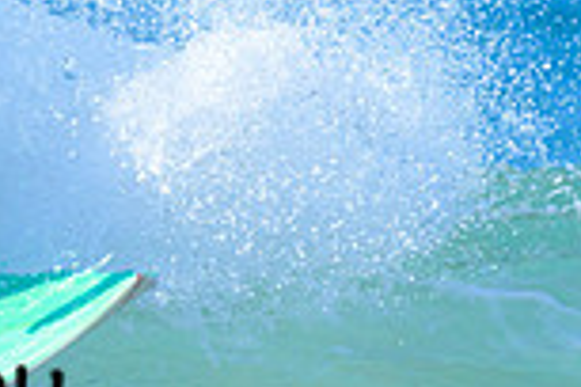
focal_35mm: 4056
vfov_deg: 0.3
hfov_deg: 0.5
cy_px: 600
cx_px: 35
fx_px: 65454
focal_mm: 800
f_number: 6.3
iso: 560
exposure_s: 1/2500
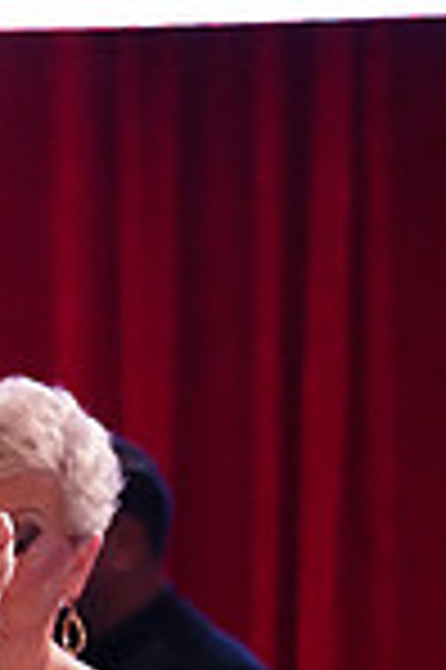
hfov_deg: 1.8
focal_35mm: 781
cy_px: 1228
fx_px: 14546
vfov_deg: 2.6
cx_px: -340
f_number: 2.8
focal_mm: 200
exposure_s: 1/400
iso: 5000
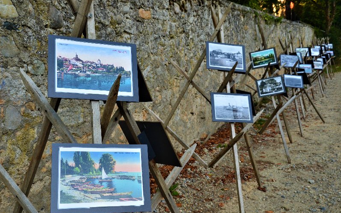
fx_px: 400
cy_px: 111
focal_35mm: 43
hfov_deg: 46.2
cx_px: 171
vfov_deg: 29.9
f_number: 8
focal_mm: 28
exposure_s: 1/50
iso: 400
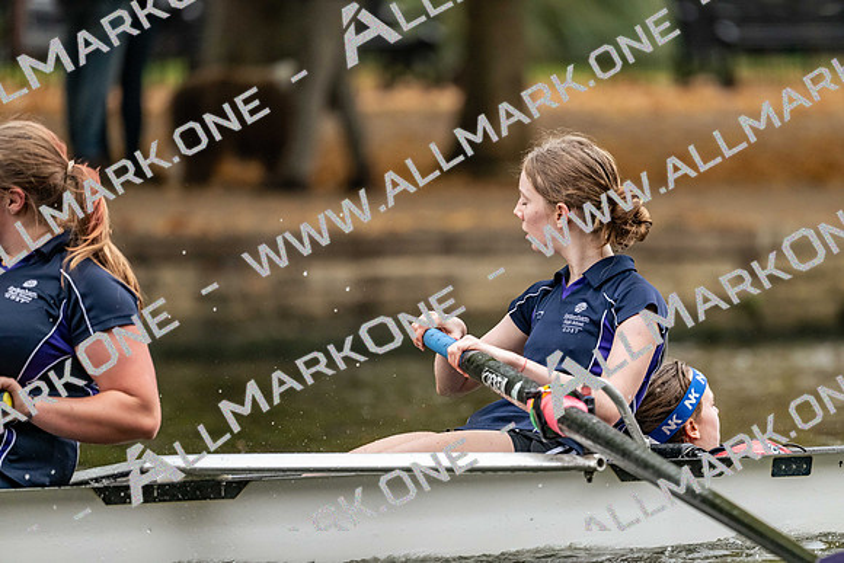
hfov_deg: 5.2
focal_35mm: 400
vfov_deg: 3.4
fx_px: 9380
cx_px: 422
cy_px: 282
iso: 2800
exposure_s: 1/2500
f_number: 4.5
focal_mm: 400
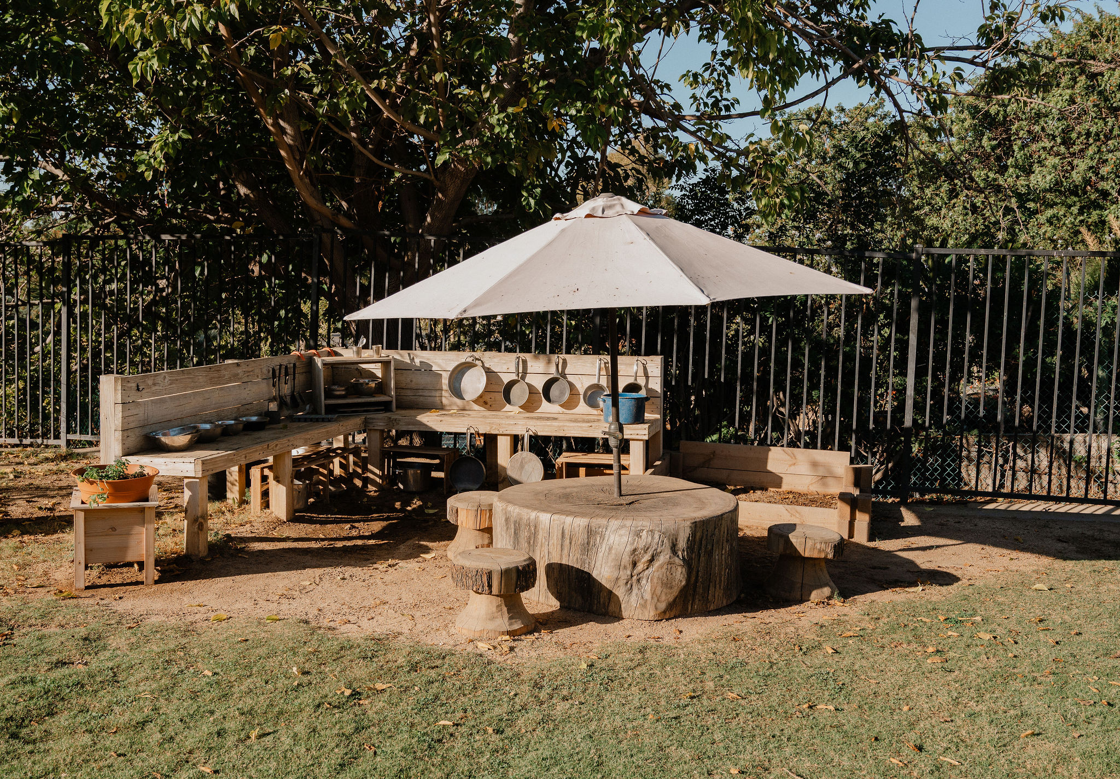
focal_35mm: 35
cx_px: 602
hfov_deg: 54.1
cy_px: 379
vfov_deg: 39.1
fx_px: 1095
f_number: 5
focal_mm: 32.5
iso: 500
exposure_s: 1/1600
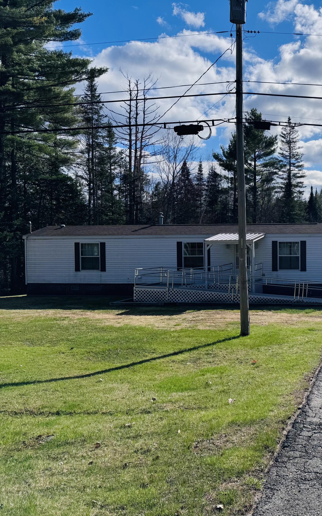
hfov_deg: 33.8
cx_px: 328
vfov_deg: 56.7
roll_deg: +0.2
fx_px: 477
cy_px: 258
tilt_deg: -1.6
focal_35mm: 34
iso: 80
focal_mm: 6.76
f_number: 1.78
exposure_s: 1/10417
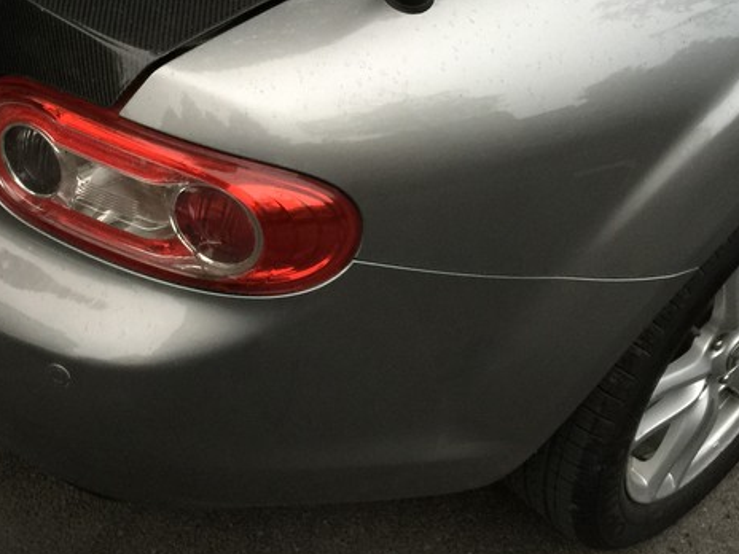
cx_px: 271
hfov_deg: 32.0
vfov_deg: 23.7
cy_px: 54
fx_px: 1281
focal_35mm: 60
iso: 64
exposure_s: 1/4
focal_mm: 4.15
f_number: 2.2
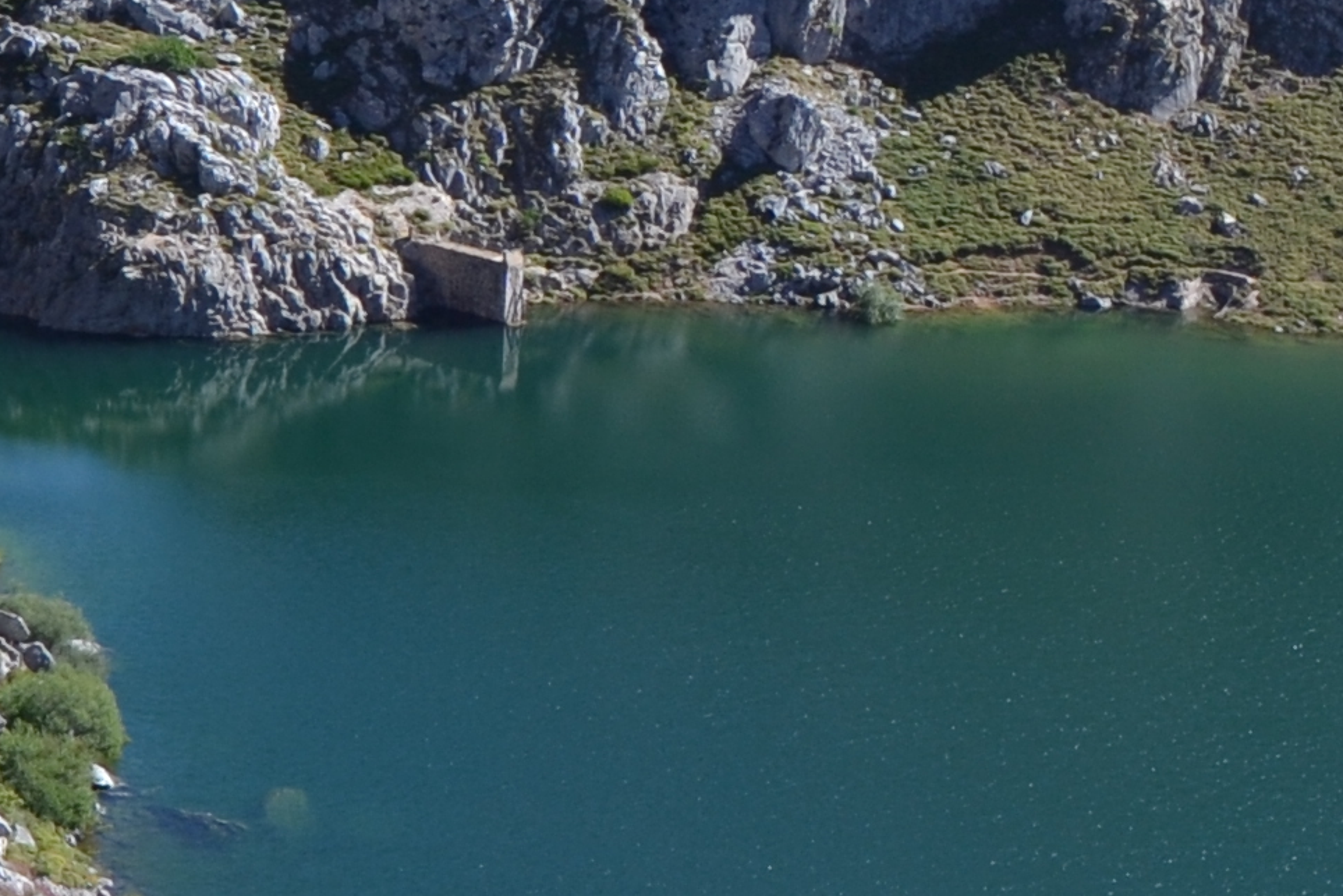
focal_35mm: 129
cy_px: 98
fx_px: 4813
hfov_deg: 15.2
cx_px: 1747
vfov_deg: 10.6
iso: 100
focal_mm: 18
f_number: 7.1
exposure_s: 1/200
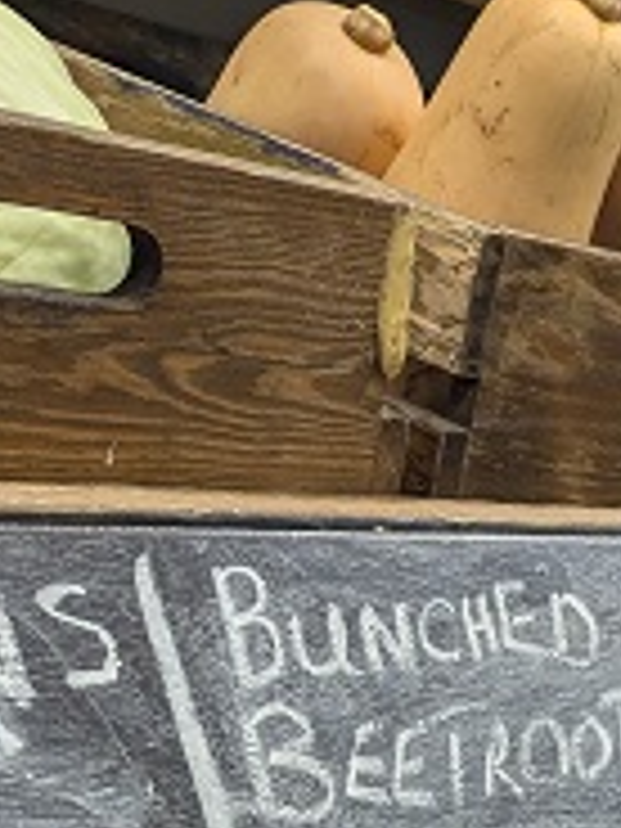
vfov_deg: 21.7
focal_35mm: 78
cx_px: 918
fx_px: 1866
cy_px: 1168
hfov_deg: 17.2
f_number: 1.85
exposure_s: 1/100
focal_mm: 6.81
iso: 288
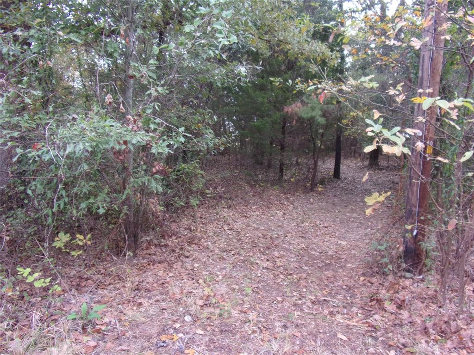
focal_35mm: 24
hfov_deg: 71.6
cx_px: 237
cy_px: 178
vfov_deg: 56.8
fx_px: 329
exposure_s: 1/45
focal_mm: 4.3
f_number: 3.3
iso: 80
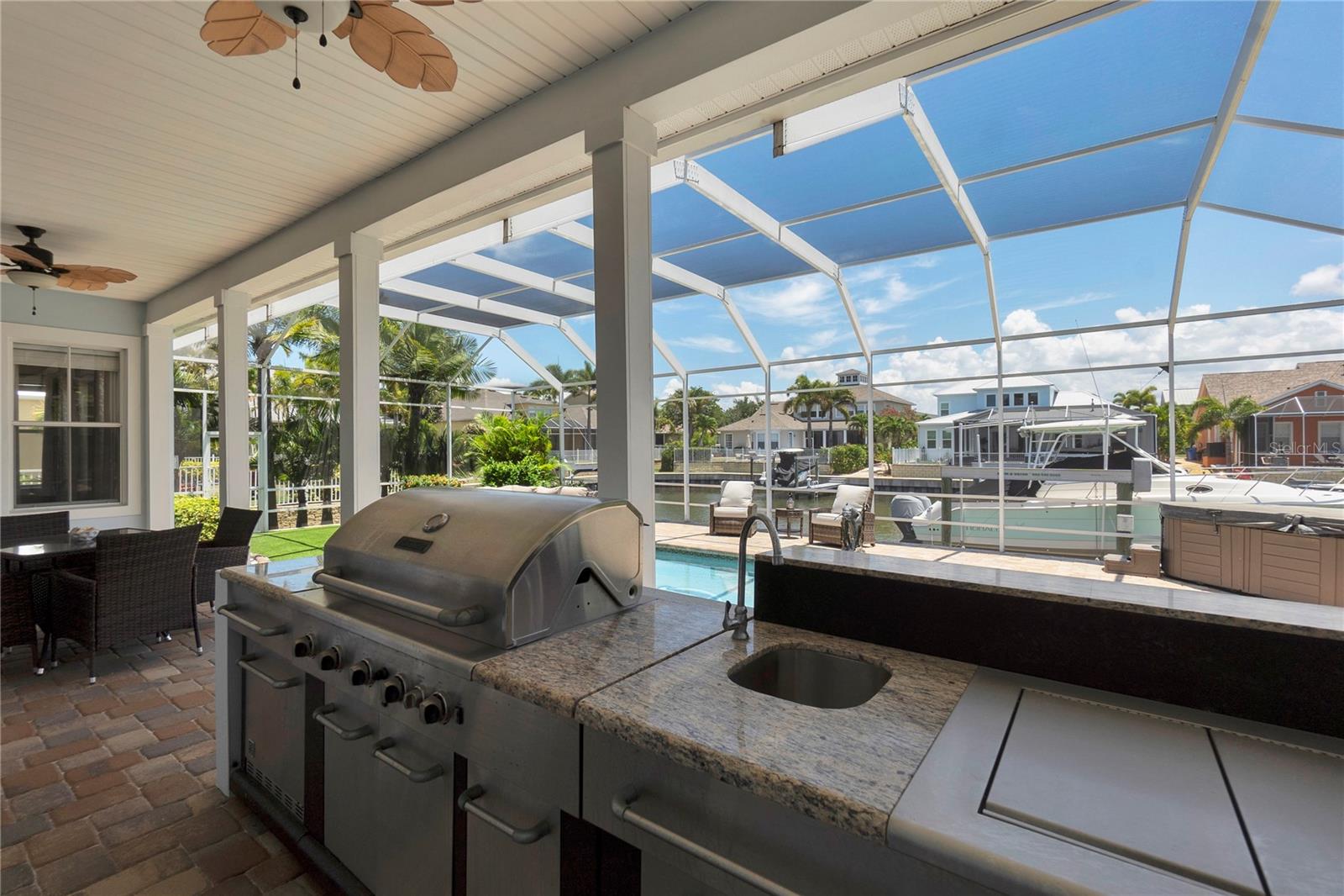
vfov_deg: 77.3
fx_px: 560
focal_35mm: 15
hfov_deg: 100.4
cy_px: 448
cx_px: 672
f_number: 8
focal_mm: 10
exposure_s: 1/160
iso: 100
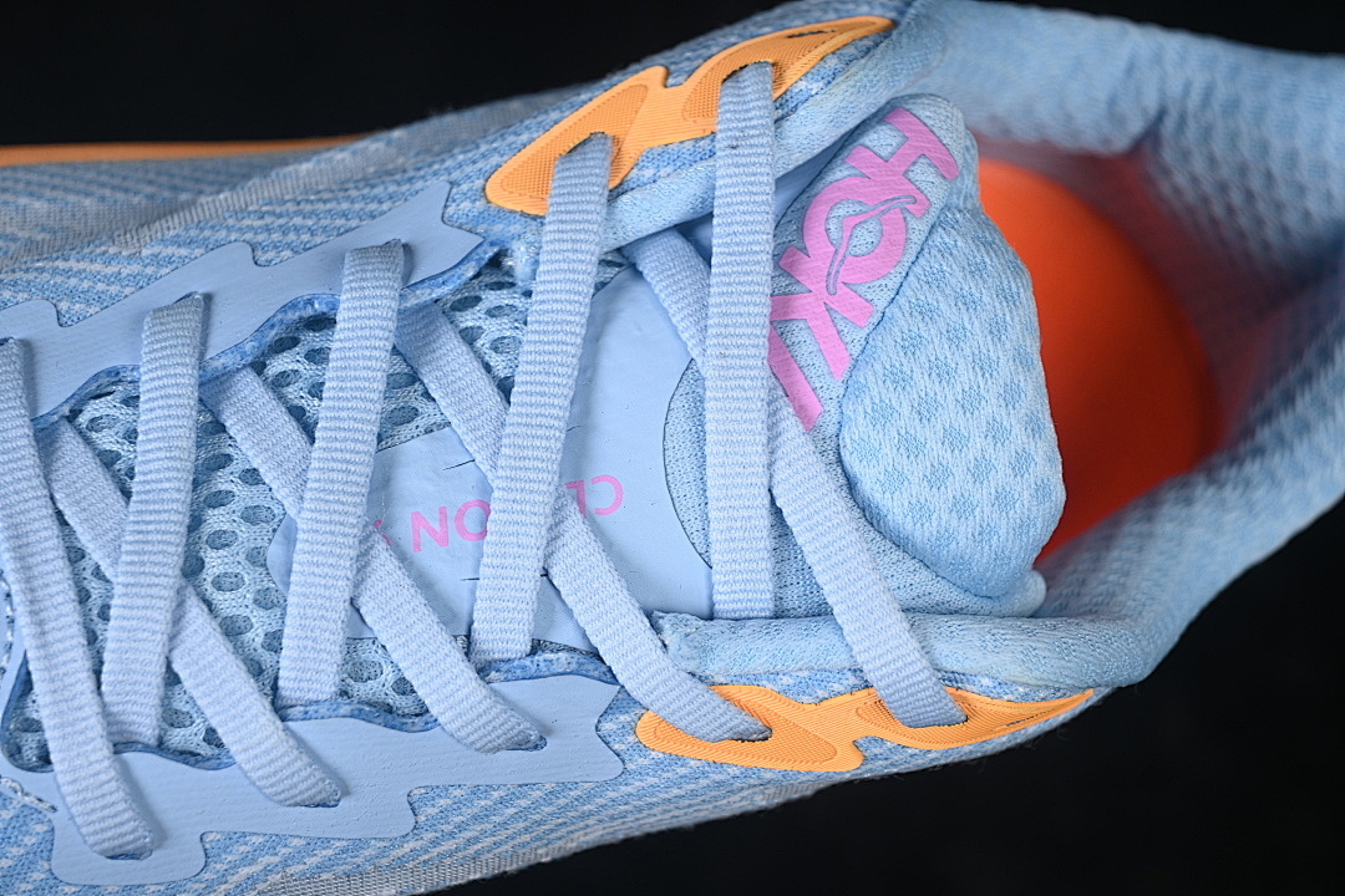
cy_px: 448
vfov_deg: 18.2
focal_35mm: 75
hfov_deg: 27.0
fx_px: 2802
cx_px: 672
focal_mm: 50
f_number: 7.1
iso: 160
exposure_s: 1/80
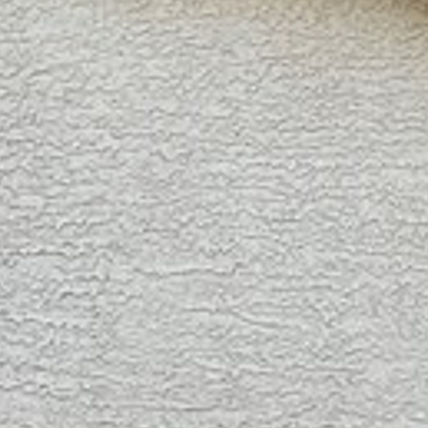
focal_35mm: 183
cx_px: 836
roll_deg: +0.3
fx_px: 2560
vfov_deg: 9.4
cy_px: 524
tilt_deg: +14.3
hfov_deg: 9.0
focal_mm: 5.7
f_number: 1.5
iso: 50
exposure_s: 1/650
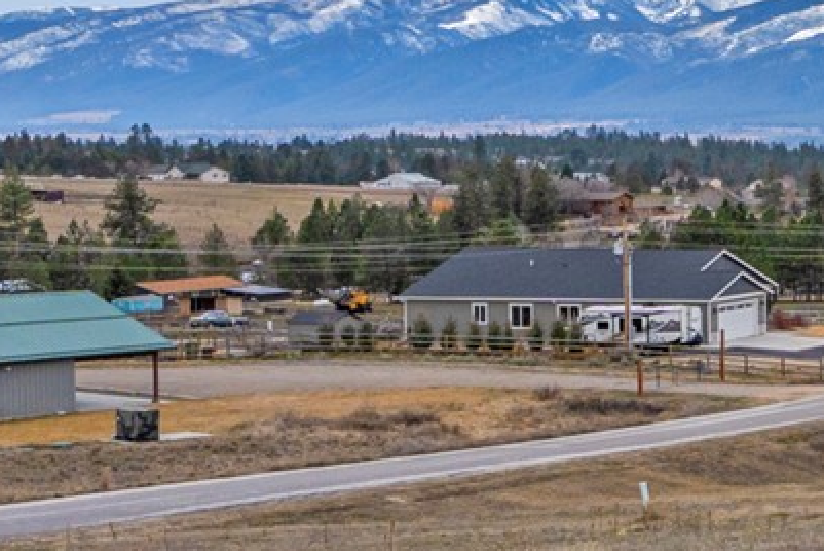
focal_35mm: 93
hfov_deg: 16.2
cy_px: 197
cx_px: 1718
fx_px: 2120
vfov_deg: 14.8
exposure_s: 1/1000
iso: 250
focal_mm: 17.1
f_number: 9
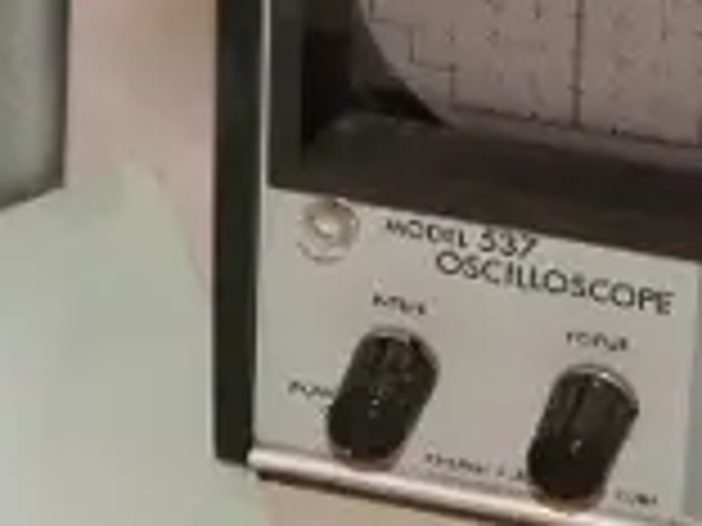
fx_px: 5334
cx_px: 171
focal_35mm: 263
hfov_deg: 7.5
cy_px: 11
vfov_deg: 5.6
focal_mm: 20
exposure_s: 1/80
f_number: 4.1
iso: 3200
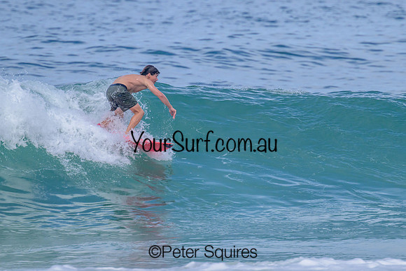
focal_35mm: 1077
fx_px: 12145
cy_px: 134
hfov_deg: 1.9
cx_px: 223
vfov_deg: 1.3
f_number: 11
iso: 900
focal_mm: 800
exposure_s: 1/2000
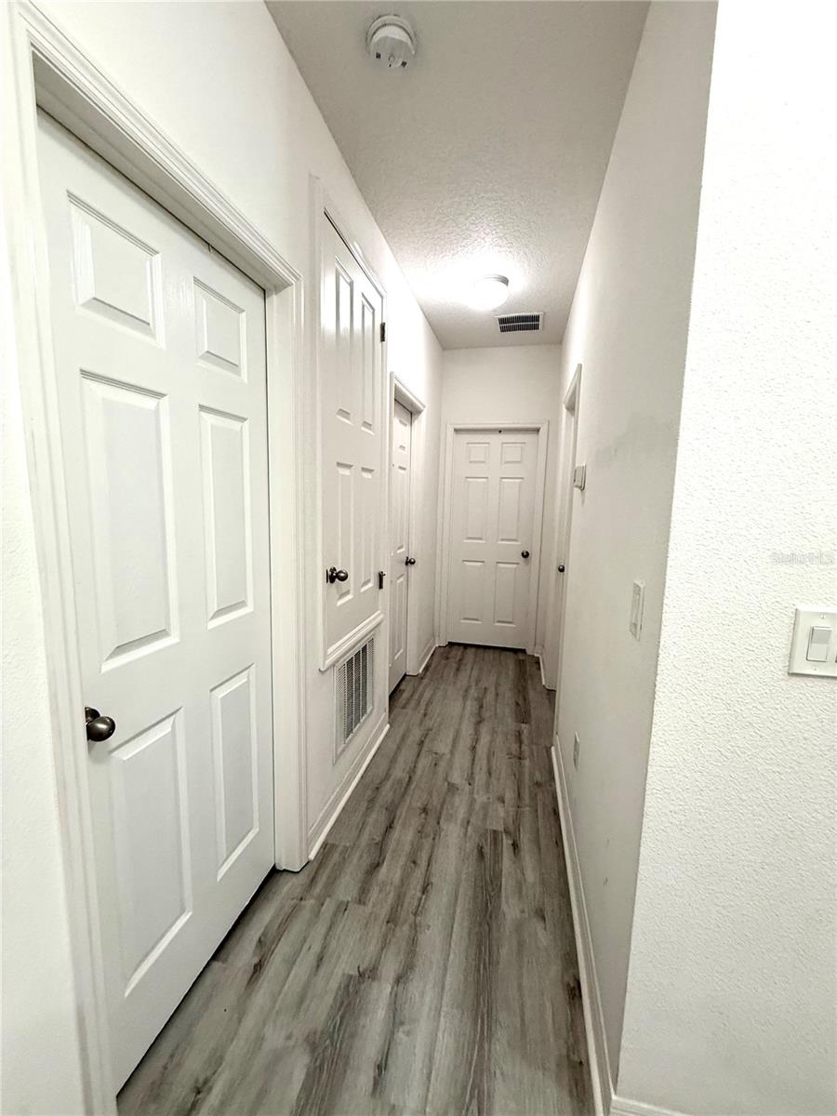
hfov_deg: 85.7
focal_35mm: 14
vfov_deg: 102.1
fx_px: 451
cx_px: 418
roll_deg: -2.4
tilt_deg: -7.3
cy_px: 558
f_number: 2.2
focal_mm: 2.22
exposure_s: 1/60
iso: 250
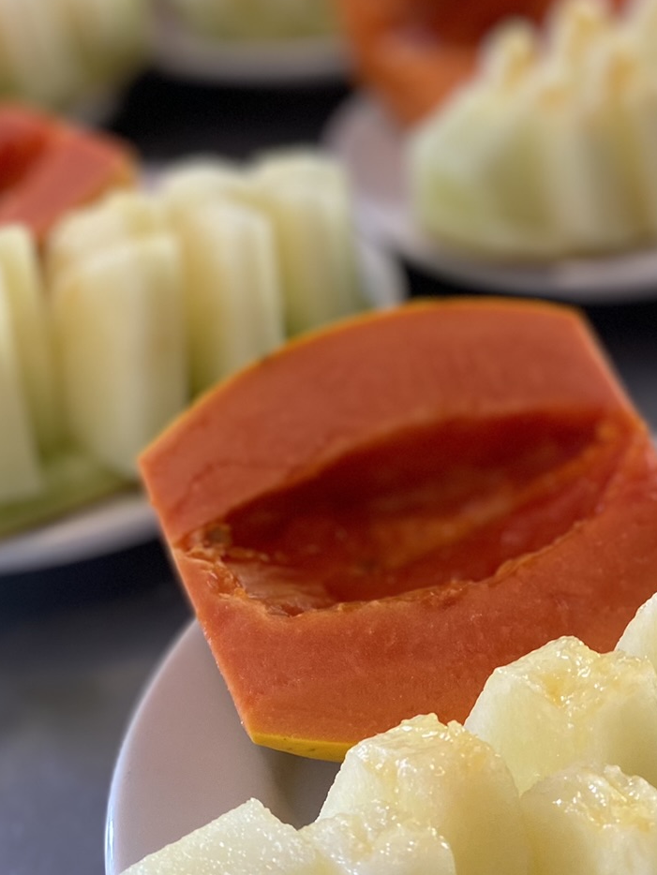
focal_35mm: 57
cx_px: 579
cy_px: 441
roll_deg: +3.9
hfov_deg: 25.0
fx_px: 1442
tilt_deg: -38.3
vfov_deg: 33.8
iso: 125
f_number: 1.8
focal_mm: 4.25
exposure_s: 1/60
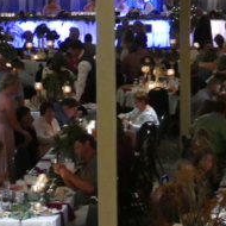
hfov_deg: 8.8
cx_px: 120
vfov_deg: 8.7
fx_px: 1470
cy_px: 237
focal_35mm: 199
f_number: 3.2
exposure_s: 1/25
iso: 1600
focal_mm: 16.49
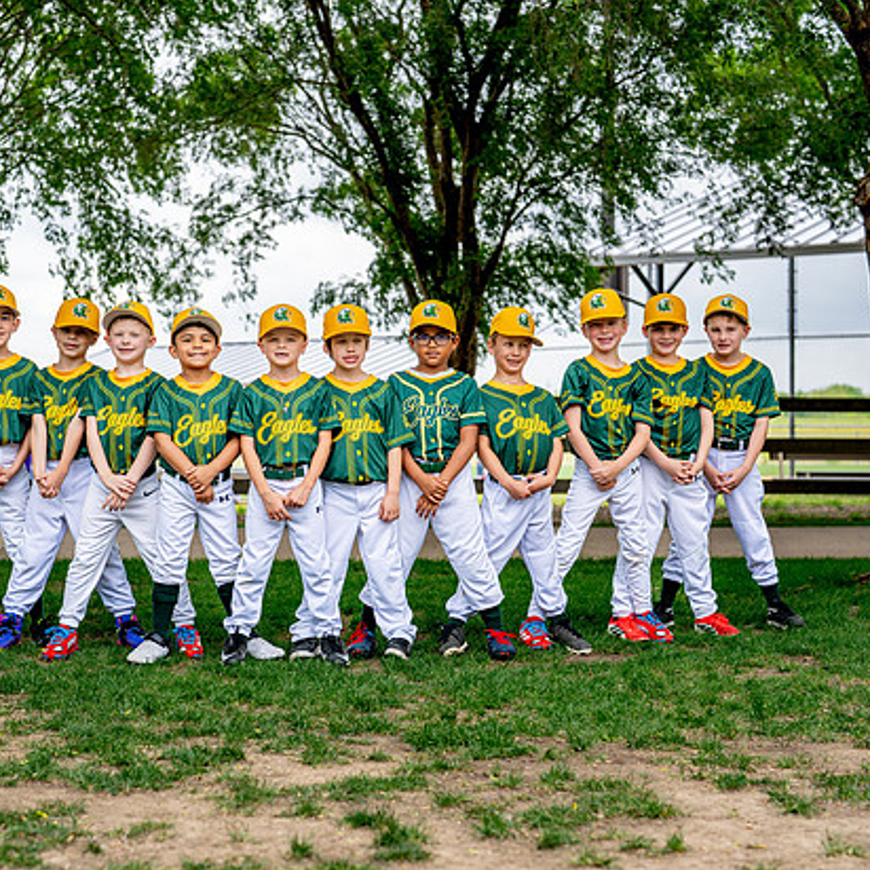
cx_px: 298
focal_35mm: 70
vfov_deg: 24.7
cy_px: 455
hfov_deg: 24.5
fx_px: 1990
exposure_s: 1/640
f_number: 2.8
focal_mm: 50
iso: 100
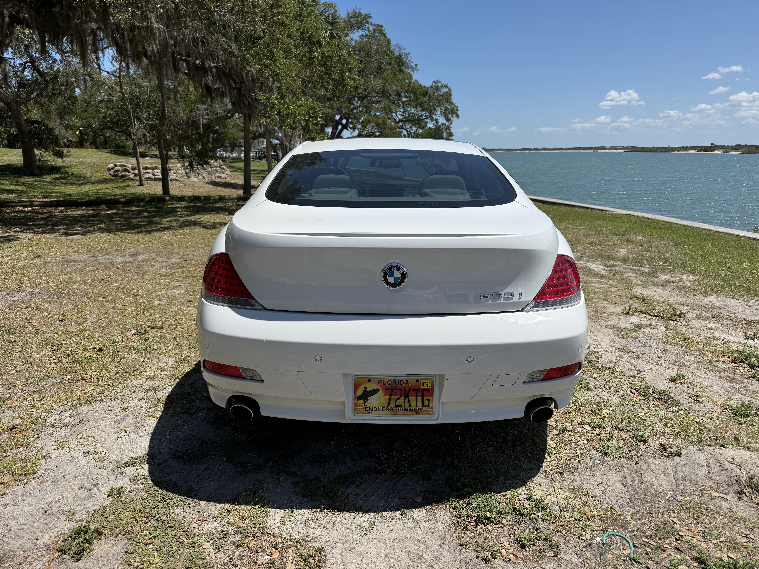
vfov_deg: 56.8
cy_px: 284
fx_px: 526
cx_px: 380
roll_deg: +0.4
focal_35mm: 24
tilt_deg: -13.6
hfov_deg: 71.6
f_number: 1.78
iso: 80
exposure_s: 1/6711
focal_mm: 6.76
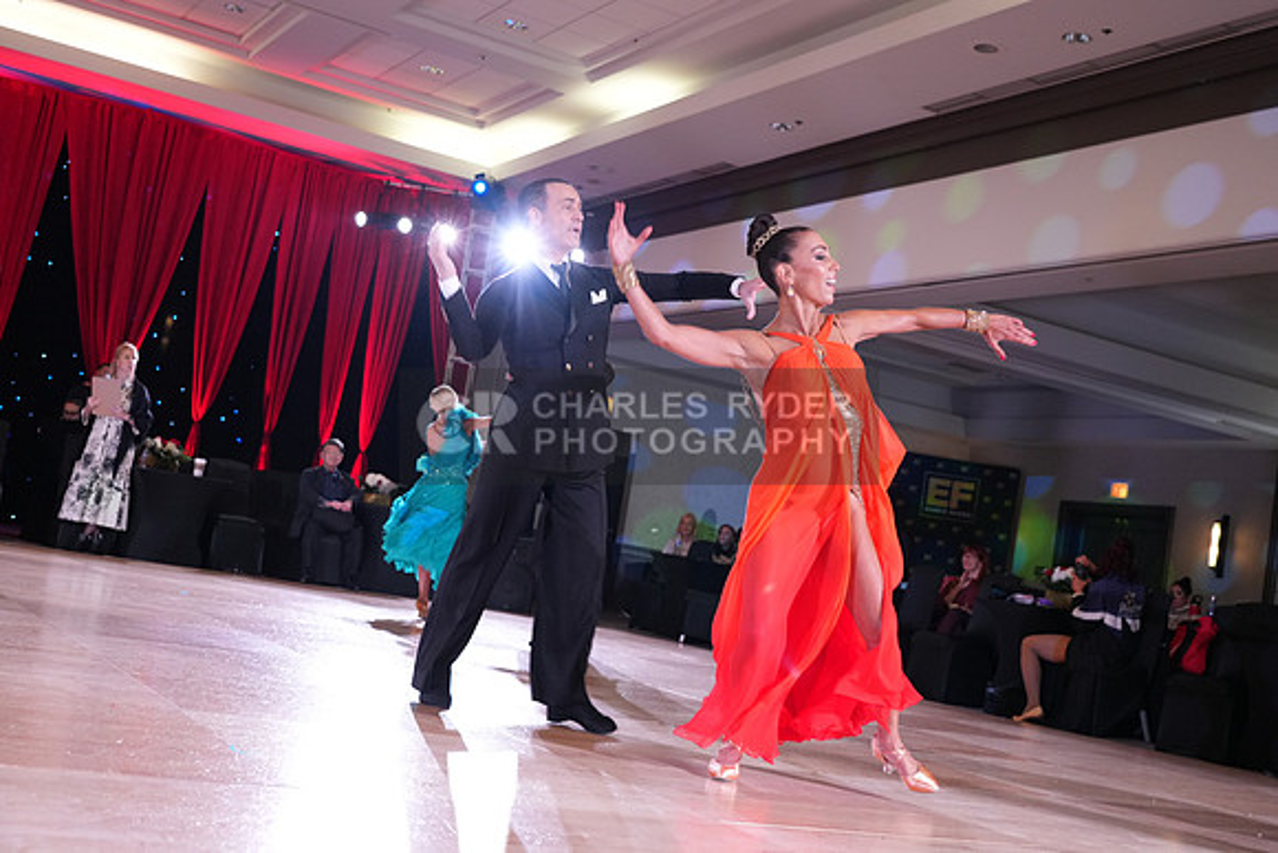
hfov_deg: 46.4
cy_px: 426
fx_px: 1491
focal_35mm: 42
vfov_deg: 31.9
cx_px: 639
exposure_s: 1/250
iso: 2500
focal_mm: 42
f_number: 4
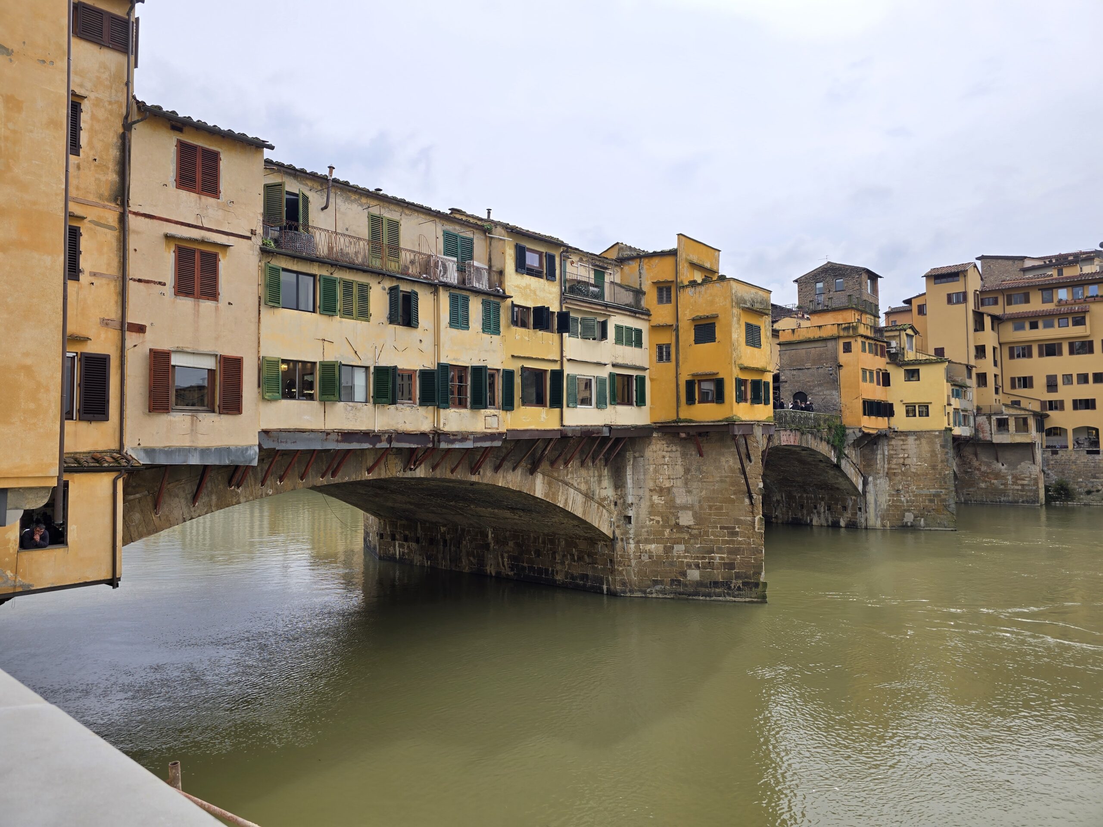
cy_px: 414
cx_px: 552
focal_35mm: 23
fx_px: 733
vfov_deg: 58.9
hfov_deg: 73.9
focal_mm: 6.3
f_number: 1.7
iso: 12
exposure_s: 1/688
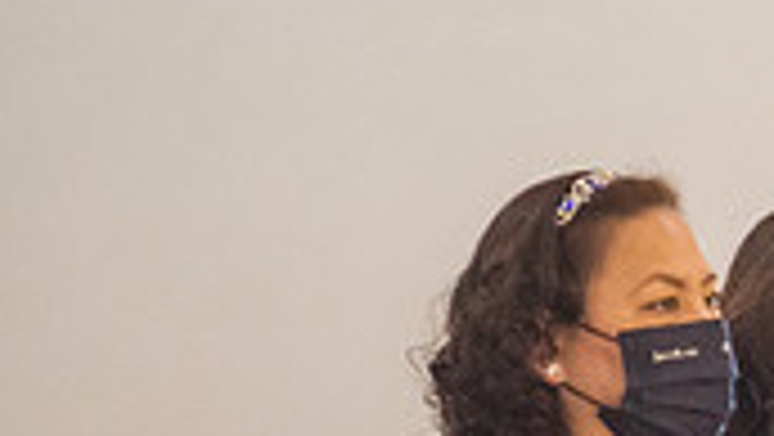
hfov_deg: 3.0
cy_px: 663
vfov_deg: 1.7
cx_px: 1094
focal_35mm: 707
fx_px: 14519
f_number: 3.5
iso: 2000
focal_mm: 200
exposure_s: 1/160
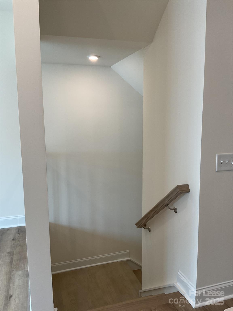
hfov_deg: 48.2
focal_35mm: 29
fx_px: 260
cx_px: 116
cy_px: 156
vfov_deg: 61.7
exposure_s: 1/120
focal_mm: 3
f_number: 1.8
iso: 64
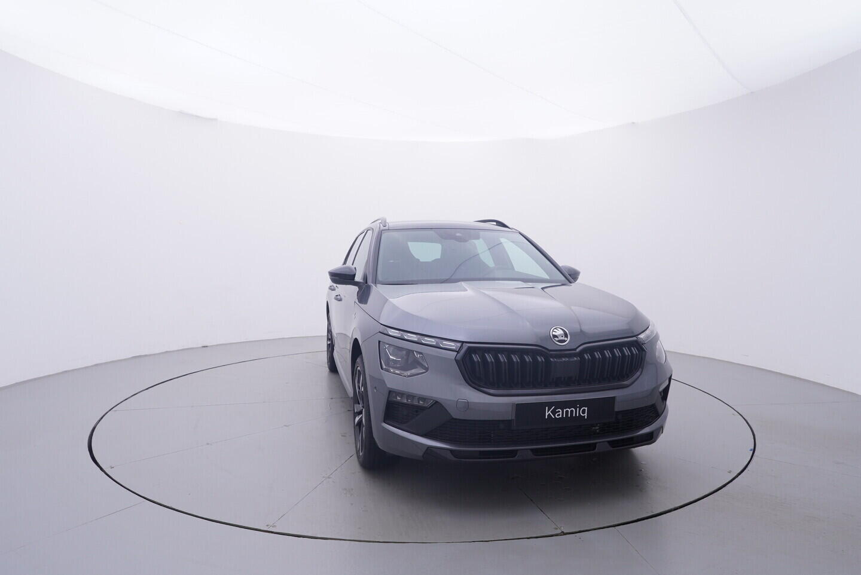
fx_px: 538
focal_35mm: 22
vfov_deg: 56.2
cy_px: 288
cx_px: 430
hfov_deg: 77.3
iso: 200
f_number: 5
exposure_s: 1/80
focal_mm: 15
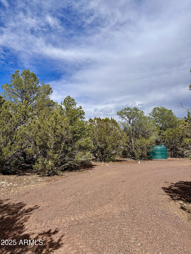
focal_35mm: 24
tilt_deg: +9.3
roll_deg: +0.3
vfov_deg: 71.6
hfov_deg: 56.8
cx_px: 96
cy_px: 127
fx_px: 177
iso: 80
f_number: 1.78
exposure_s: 1/8197
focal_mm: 6.86
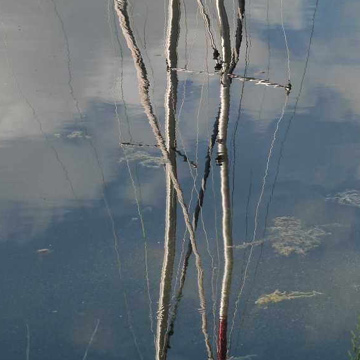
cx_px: 215
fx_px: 2177
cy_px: 93
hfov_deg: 9.5
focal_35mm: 185
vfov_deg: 9.4
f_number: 4.5
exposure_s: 1/250
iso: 160
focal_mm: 18.2
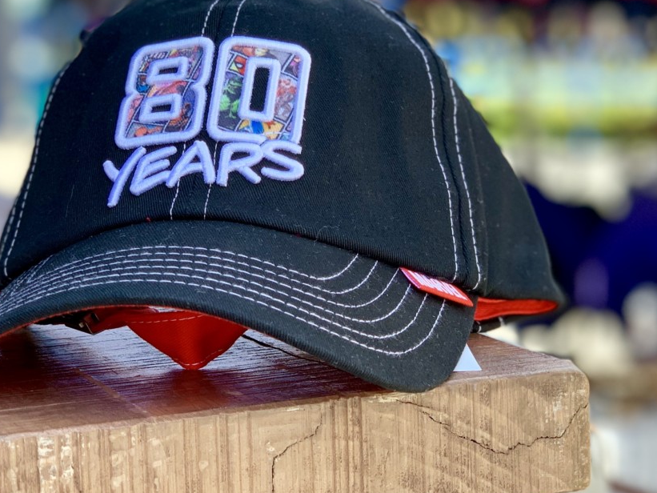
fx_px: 1443
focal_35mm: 76
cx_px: 252
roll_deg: +1.1
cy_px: 194
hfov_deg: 25.6
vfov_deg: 19.4
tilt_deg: -4.8
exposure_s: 1/122
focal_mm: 6
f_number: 2.4
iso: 16
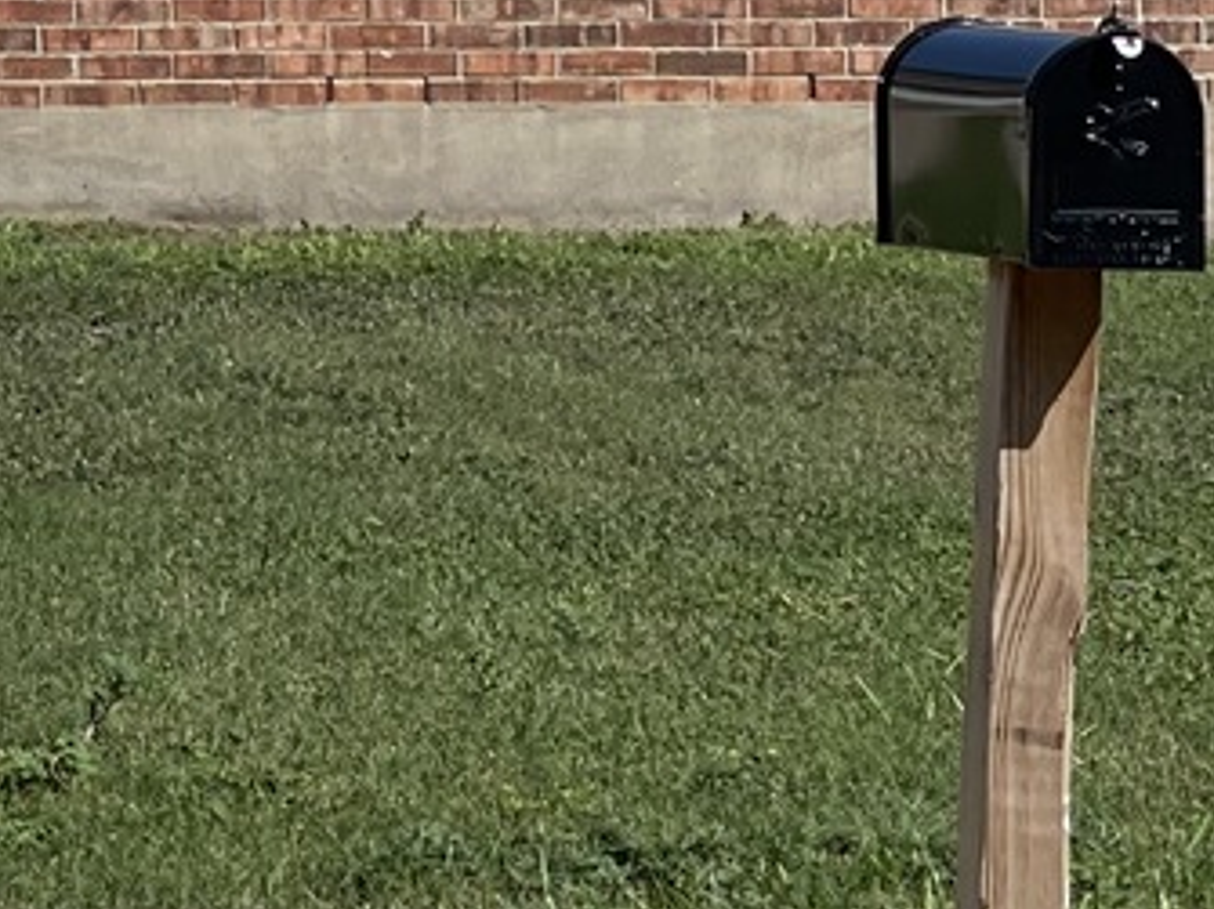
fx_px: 9641
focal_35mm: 275
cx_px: -895
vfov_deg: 5.3
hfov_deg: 7.0
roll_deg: -0.2
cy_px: -521
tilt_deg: +0.6
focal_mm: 7.5
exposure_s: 1/1531
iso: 20
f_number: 2.2
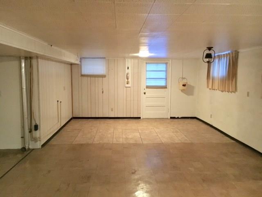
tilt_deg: -5.8
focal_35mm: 29
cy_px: 98
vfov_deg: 48.2
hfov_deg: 61.7
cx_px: 131
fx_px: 219
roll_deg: +0.2
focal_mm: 4.15
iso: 400
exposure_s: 1/15
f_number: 2.2
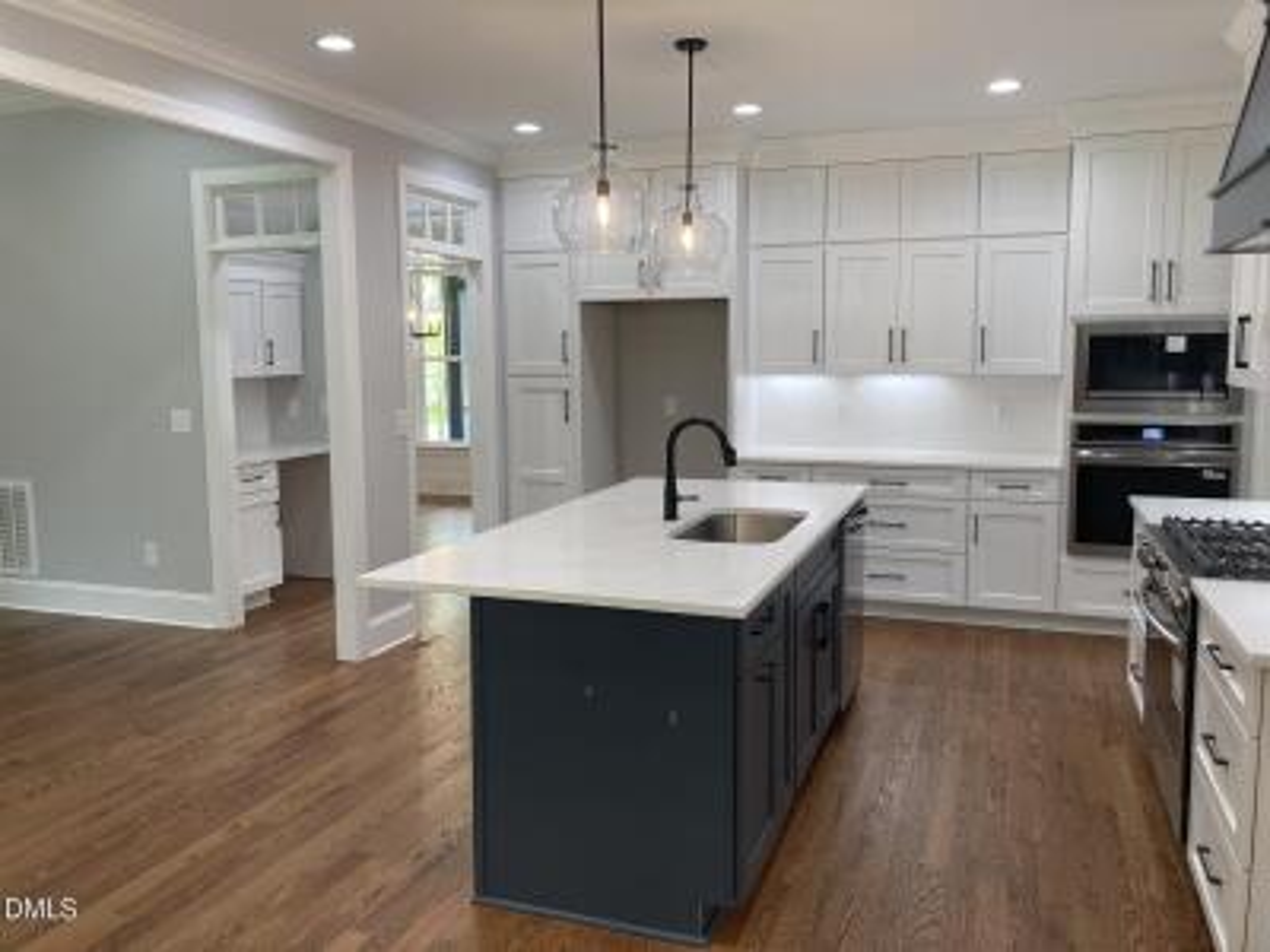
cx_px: 635
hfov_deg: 63.4
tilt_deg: -5.9
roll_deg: -0.2
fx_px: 1027
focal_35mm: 28
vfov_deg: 49.7
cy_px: 476
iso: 50
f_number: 1.8
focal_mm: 3.99
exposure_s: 1/60
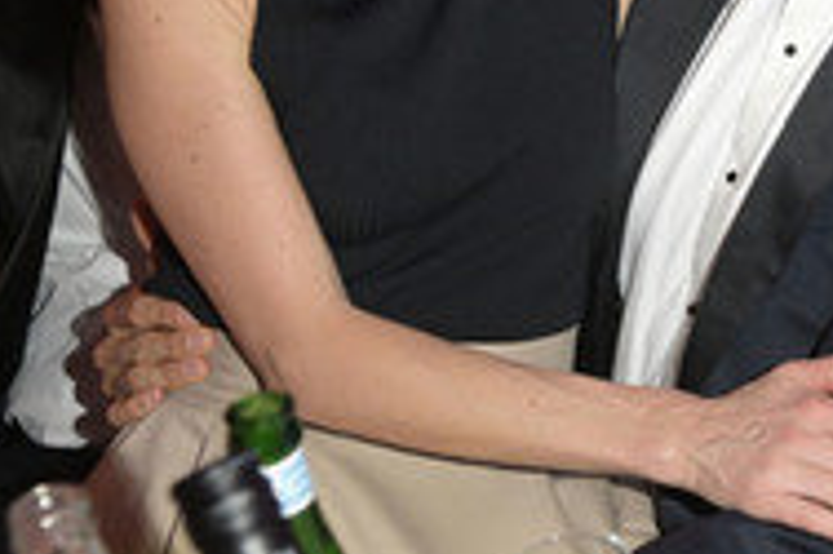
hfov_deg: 20.1
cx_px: 955
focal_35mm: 96
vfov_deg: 14.0
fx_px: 2219
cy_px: -22
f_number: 5
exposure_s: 1/100
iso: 2500
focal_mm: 40
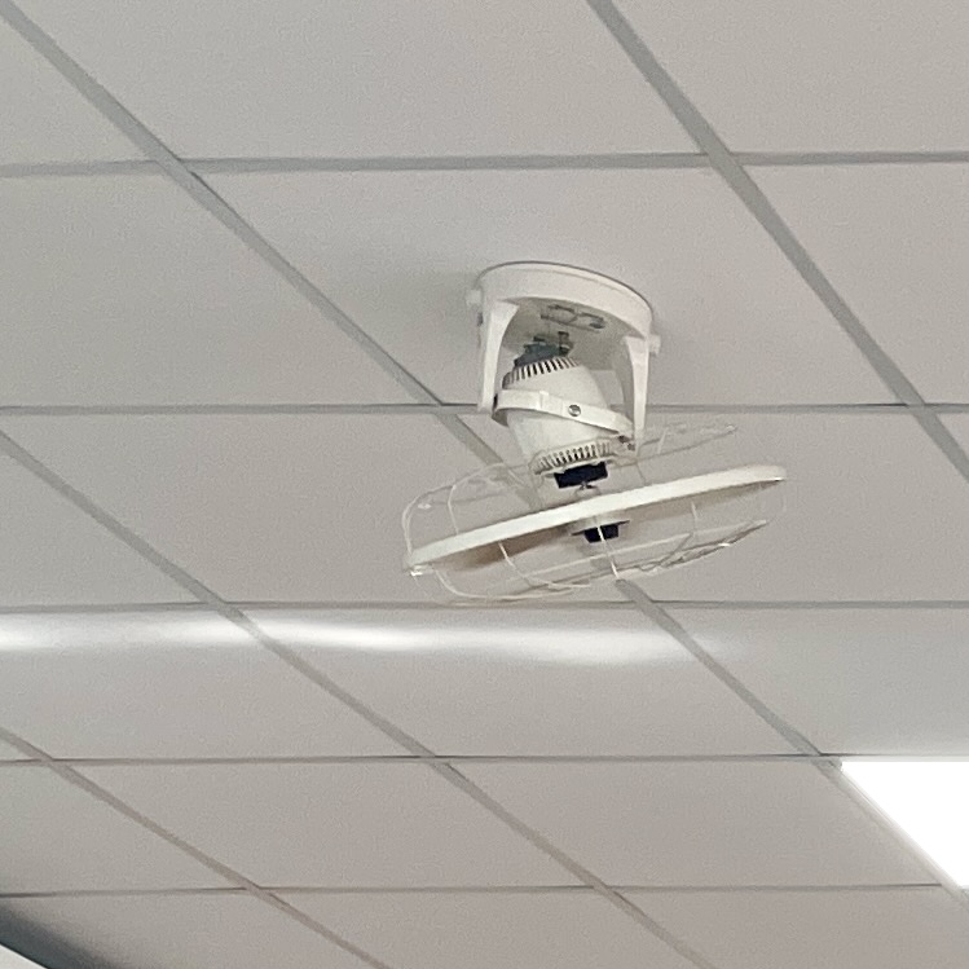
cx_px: 2018
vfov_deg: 13.0
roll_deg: -0.9
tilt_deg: +4.1
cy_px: 1832
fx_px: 3769
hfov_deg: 12.6
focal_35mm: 119
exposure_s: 1/121
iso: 100
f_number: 1.6
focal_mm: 5.1
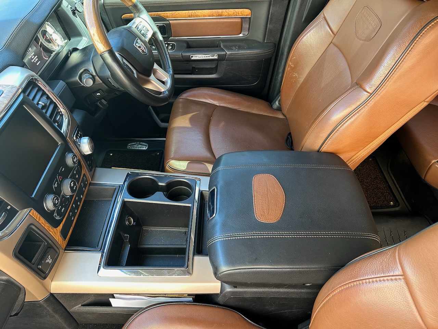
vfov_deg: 56.8
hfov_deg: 71.6
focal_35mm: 24
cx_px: 219
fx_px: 304
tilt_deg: -44.5
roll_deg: +2.0
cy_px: 164
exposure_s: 1/65
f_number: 1.78
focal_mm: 6.86
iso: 250
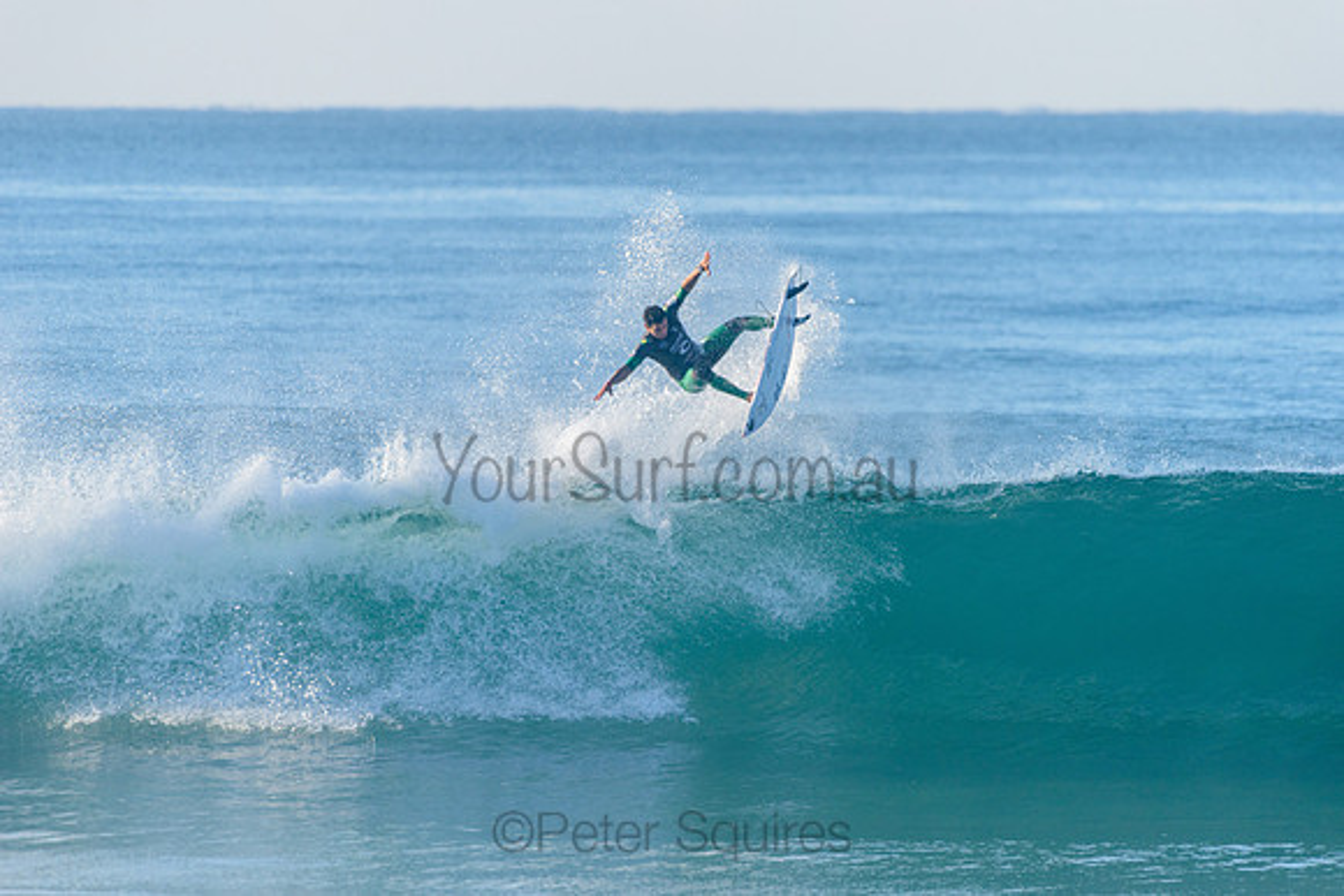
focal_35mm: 500
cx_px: 672
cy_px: 448
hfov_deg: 4.1
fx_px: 18674
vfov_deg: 2.8
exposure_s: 1/2000
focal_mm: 500
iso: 450
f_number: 5.6
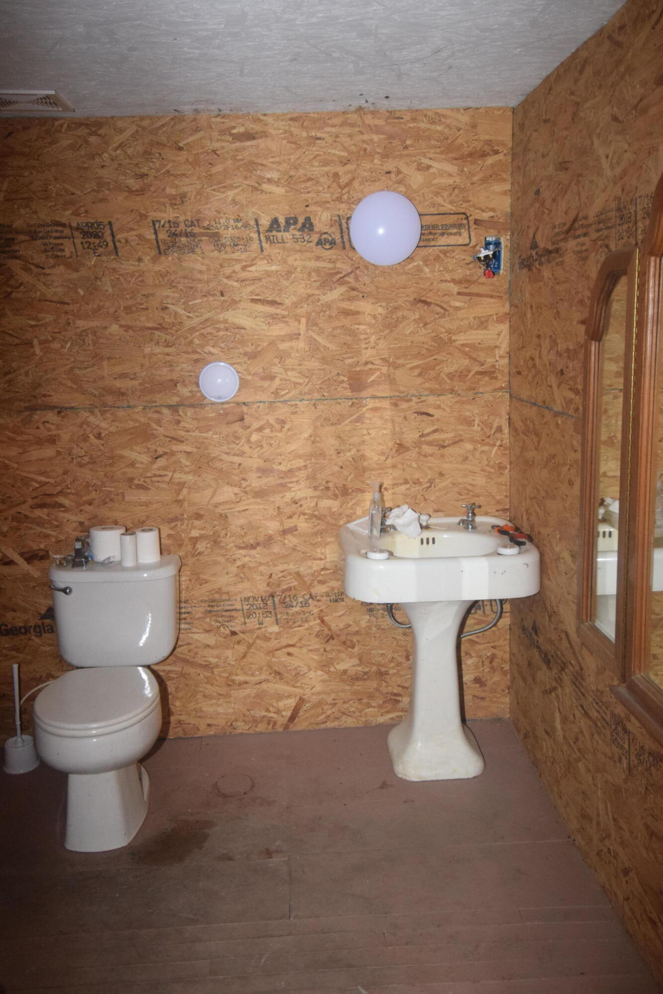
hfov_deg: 43.6
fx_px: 829
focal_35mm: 30
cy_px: 497
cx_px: 332
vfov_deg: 61.9
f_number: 4
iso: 2800
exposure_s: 1/60
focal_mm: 20
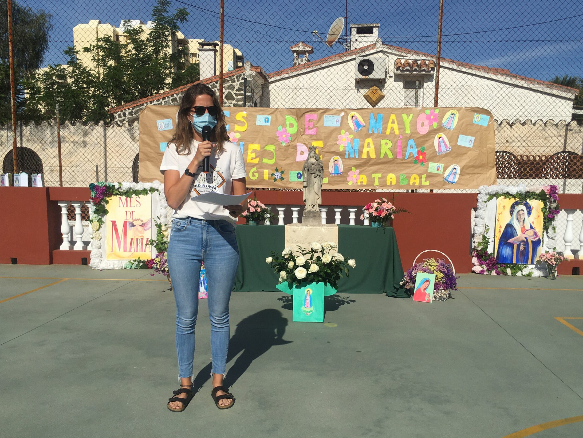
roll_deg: -0.6
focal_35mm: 34
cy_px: 252
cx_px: 300
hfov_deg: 53.9
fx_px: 573
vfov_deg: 41.7
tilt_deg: -7.6
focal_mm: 4.15
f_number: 2.2
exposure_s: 1/4808
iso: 25
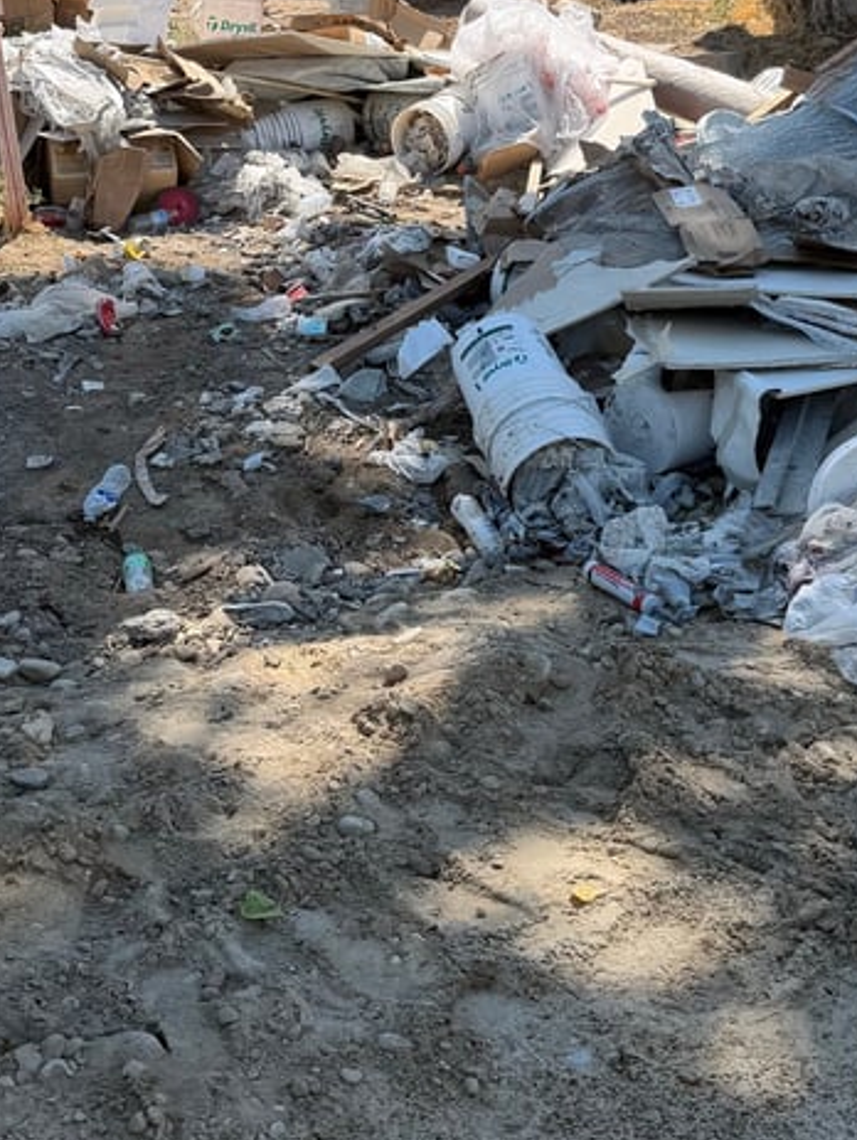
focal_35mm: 53
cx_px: 379
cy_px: 329
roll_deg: -0.8
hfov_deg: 27.5
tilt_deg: -13.3
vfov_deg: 35.6
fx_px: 1747
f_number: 1.78
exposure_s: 1/2525
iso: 80
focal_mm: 6.76
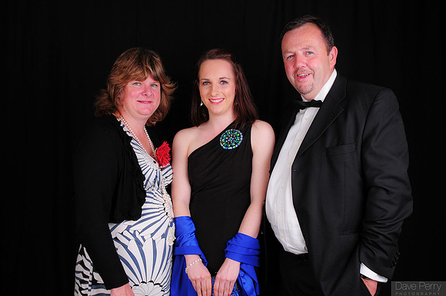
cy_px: 148
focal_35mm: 40
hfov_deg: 48.0
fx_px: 501
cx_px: 223
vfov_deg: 32.9
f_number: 8
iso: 200
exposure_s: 1/125
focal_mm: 27
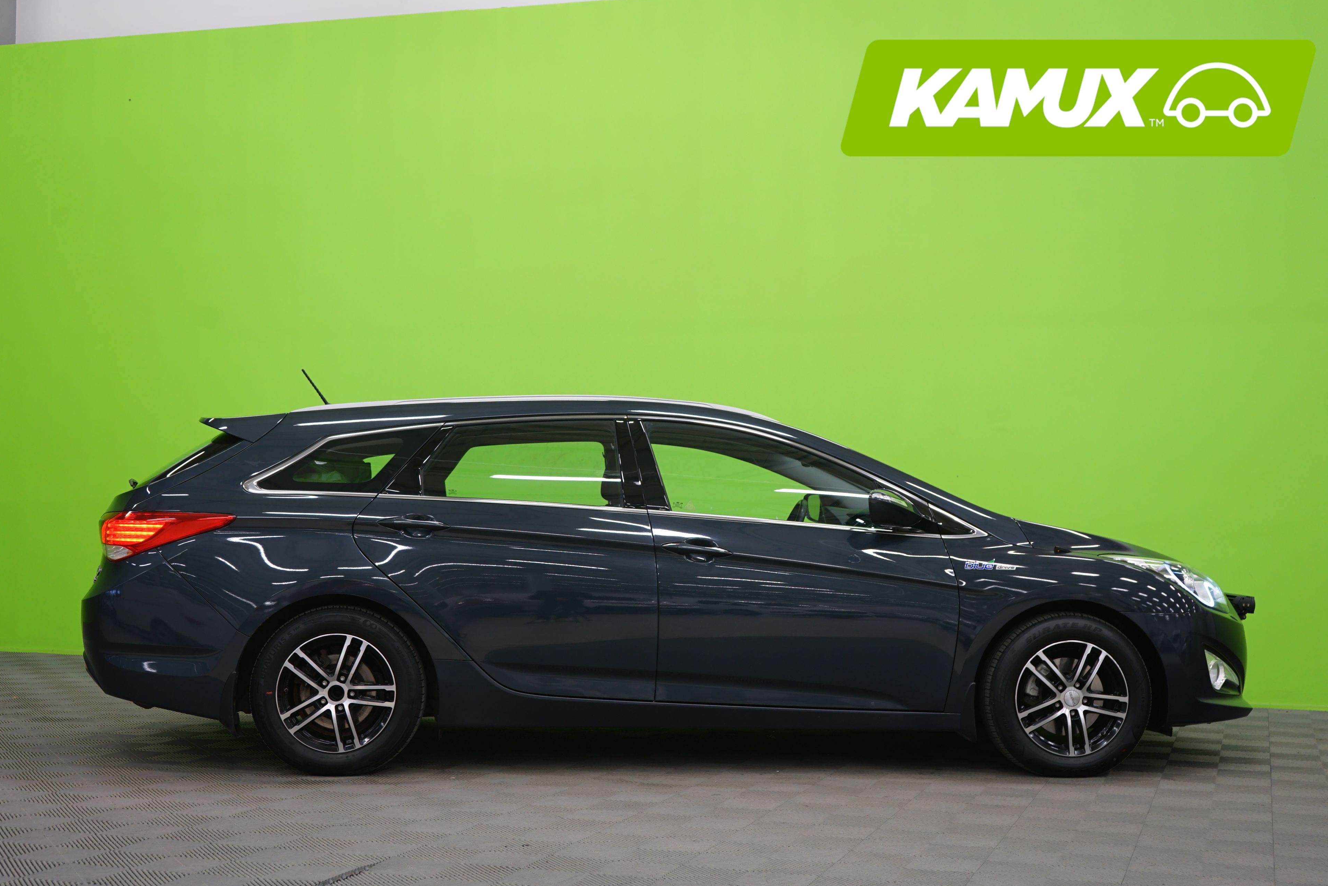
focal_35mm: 46
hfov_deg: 42.7
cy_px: 449
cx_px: 672
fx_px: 1697
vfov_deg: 29.2
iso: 400
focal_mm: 45
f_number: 5
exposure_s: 1/8
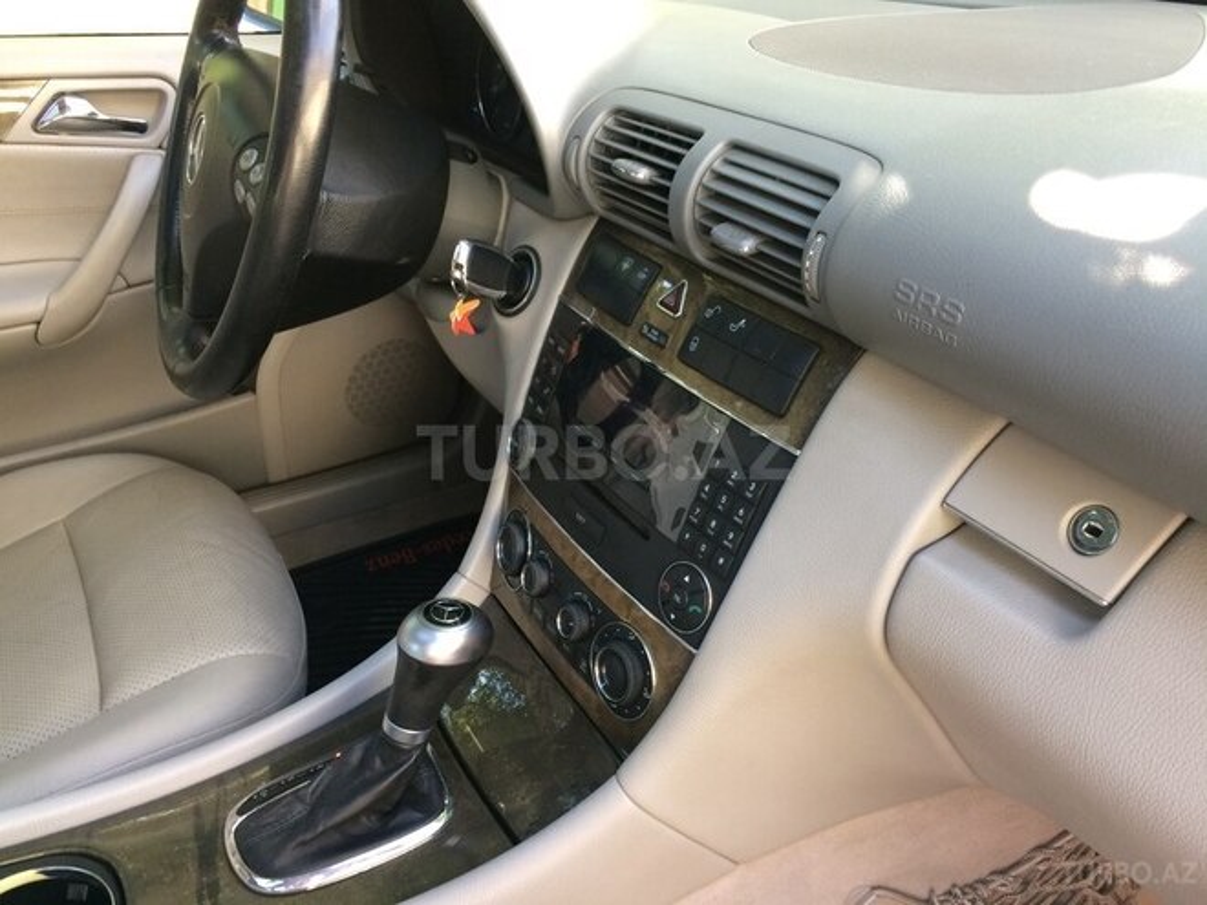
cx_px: 604
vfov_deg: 48.2
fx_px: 1011
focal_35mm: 29
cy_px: 452
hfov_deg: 61.7
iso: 50
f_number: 2.2
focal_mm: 4.15
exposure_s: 1/33
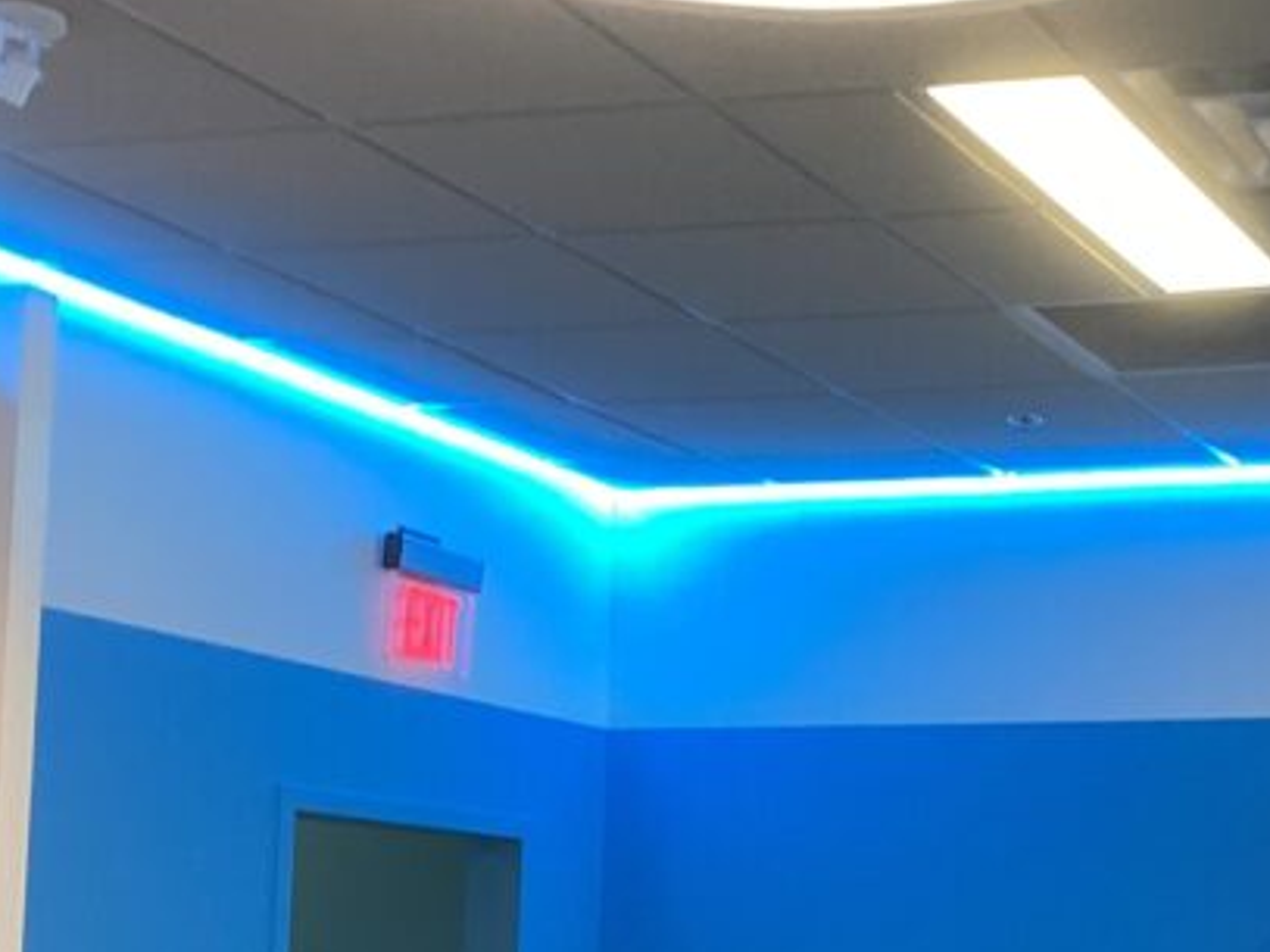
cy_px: 771
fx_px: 2861
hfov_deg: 23.6
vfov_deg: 18.7
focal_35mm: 78
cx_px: 1379
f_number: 2.4
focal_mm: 3.3
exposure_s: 1/60
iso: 80
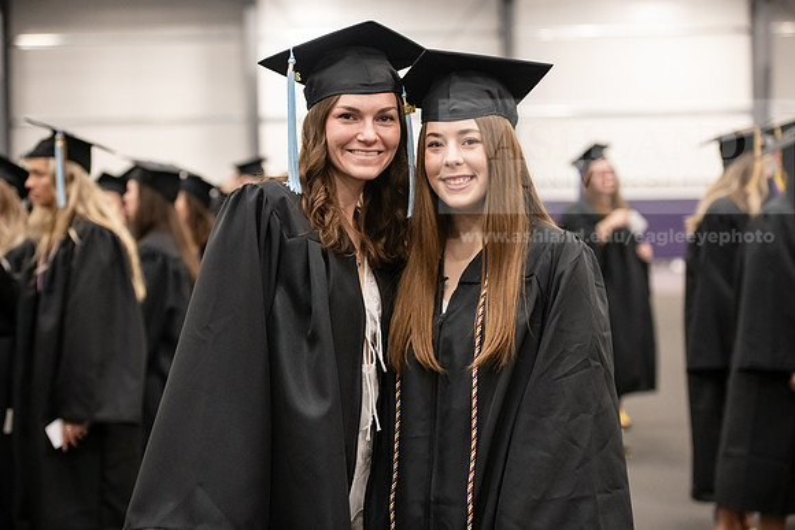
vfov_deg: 17.1
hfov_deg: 25.4
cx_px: 398
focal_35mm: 80
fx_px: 1767
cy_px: 265
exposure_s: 1/160
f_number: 3.2
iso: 2500
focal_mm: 80
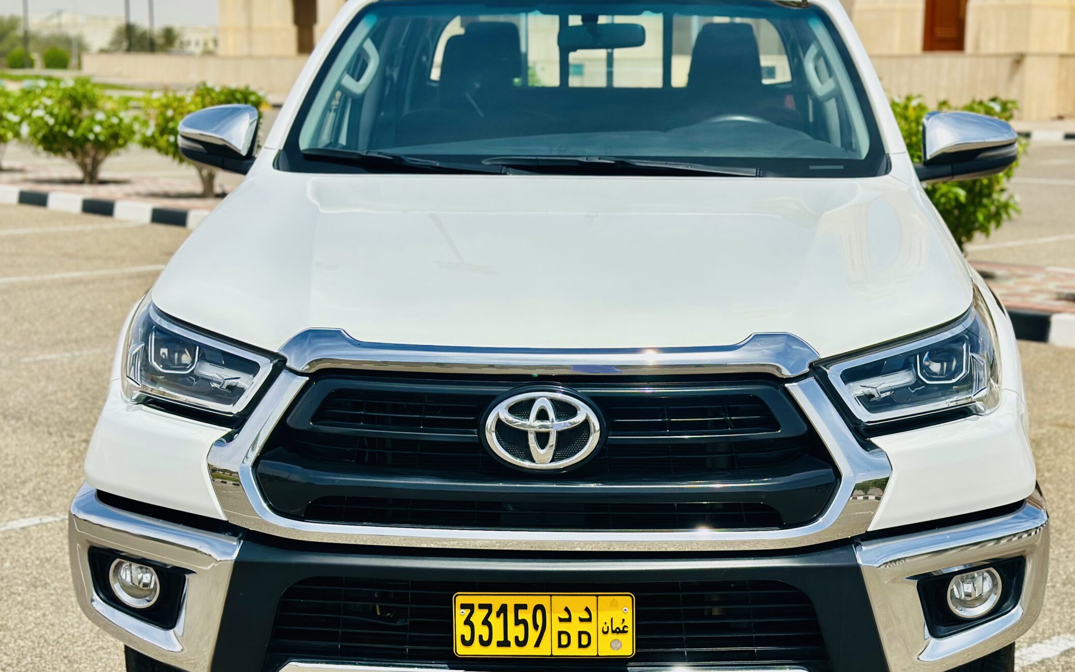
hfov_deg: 32.9
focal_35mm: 62
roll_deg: -0.8
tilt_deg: -9.2
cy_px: 352
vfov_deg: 21.0
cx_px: 591
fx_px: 1816
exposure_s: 1/6211
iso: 80
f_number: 1.78
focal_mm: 6.86
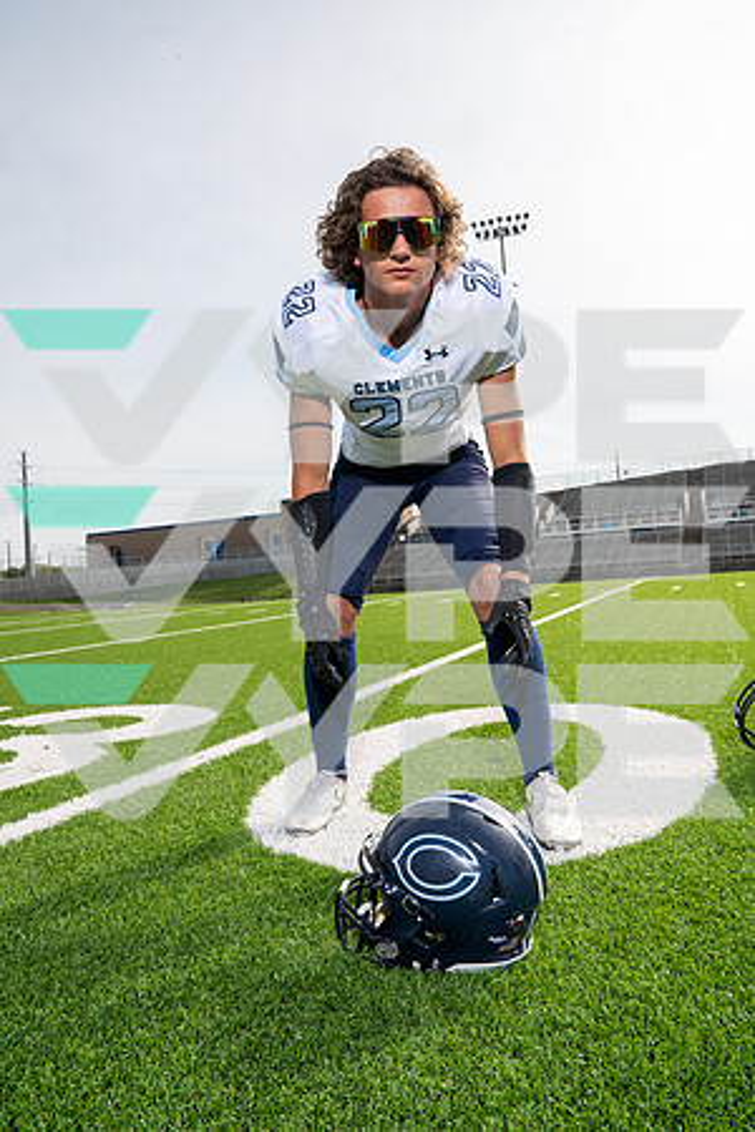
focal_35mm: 26
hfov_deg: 49.6
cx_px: 378
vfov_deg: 69.4
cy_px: 566
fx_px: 818
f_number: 8
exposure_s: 1/250
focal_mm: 26
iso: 100
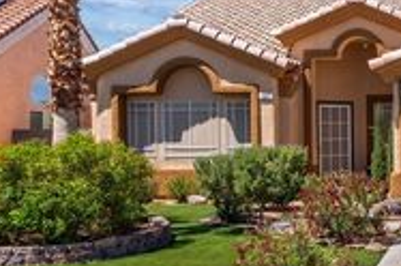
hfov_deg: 24.3
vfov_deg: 18.1
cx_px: 491
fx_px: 834
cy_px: 139
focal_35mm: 75
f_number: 8
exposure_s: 1/8000
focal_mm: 28
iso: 400
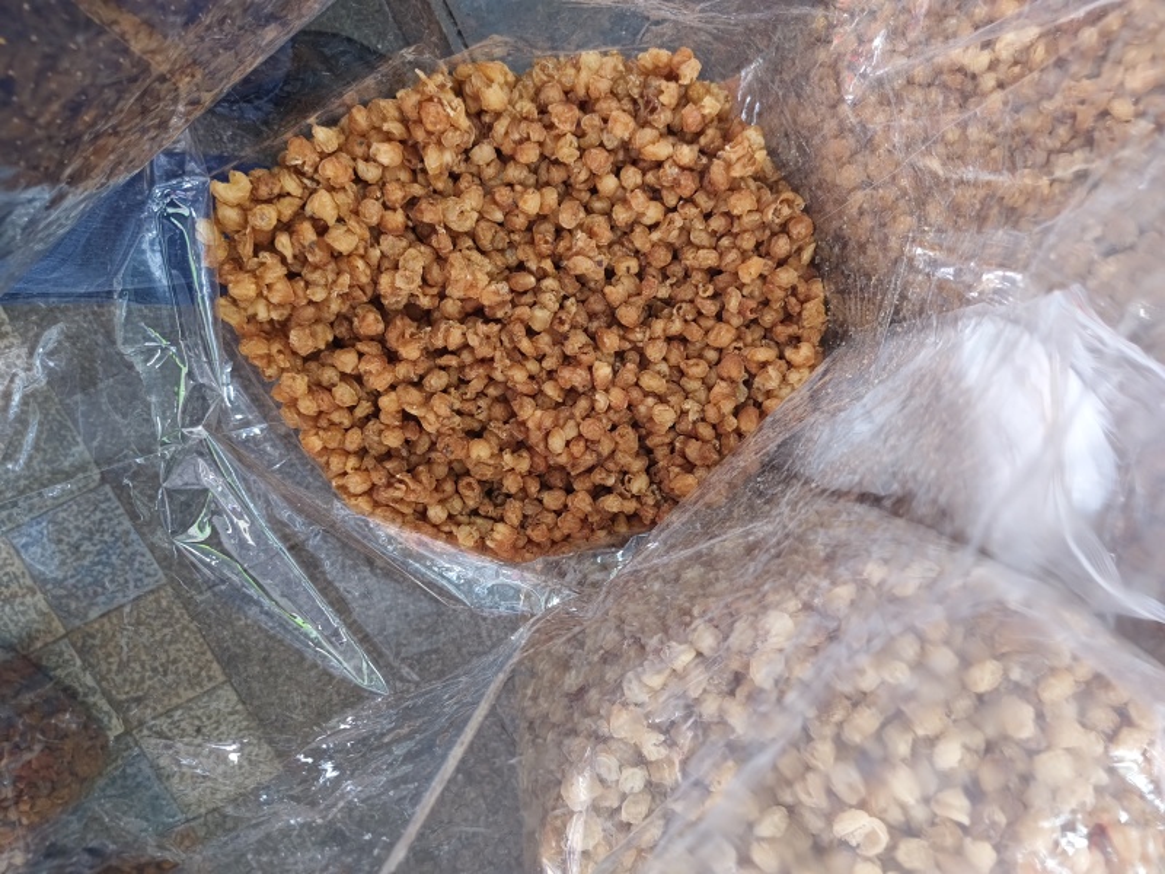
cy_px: 437
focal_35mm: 24
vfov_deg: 56.8
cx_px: 582
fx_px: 808
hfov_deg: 71.6
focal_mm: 5.56
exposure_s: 1/50
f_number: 1.88
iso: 513
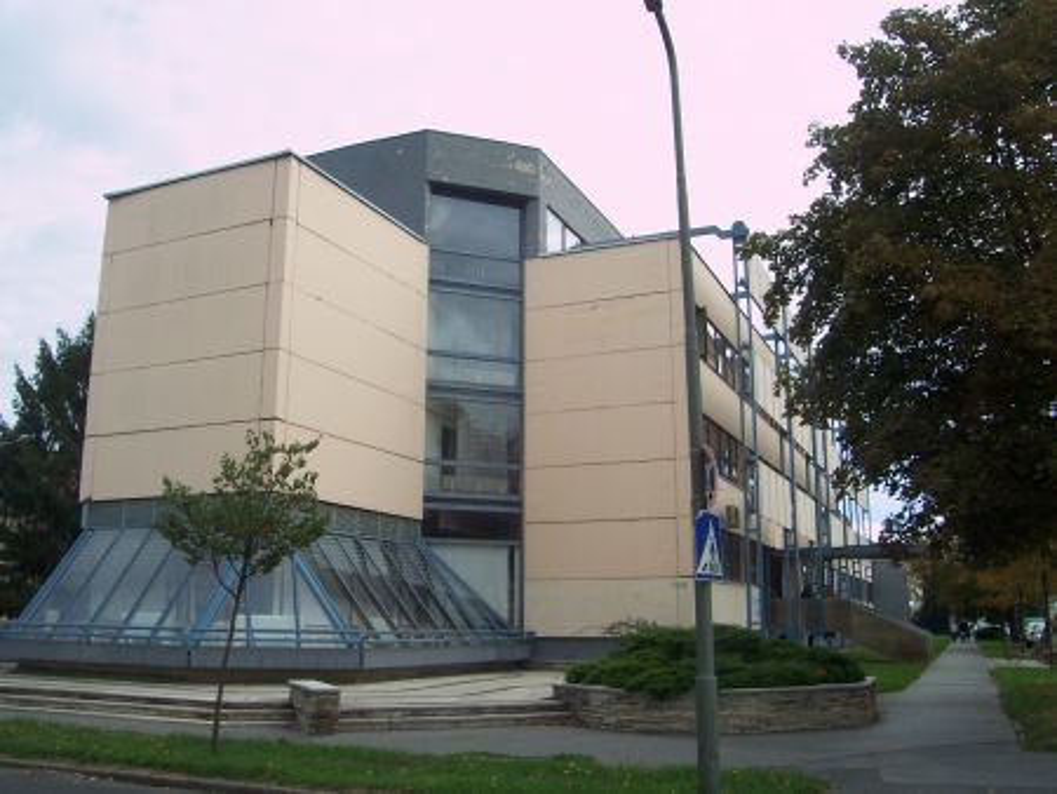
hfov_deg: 53.9
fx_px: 1039
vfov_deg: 41.8
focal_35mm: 34
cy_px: 397
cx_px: 528
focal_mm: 5.6
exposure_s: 1/500
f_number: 5.6
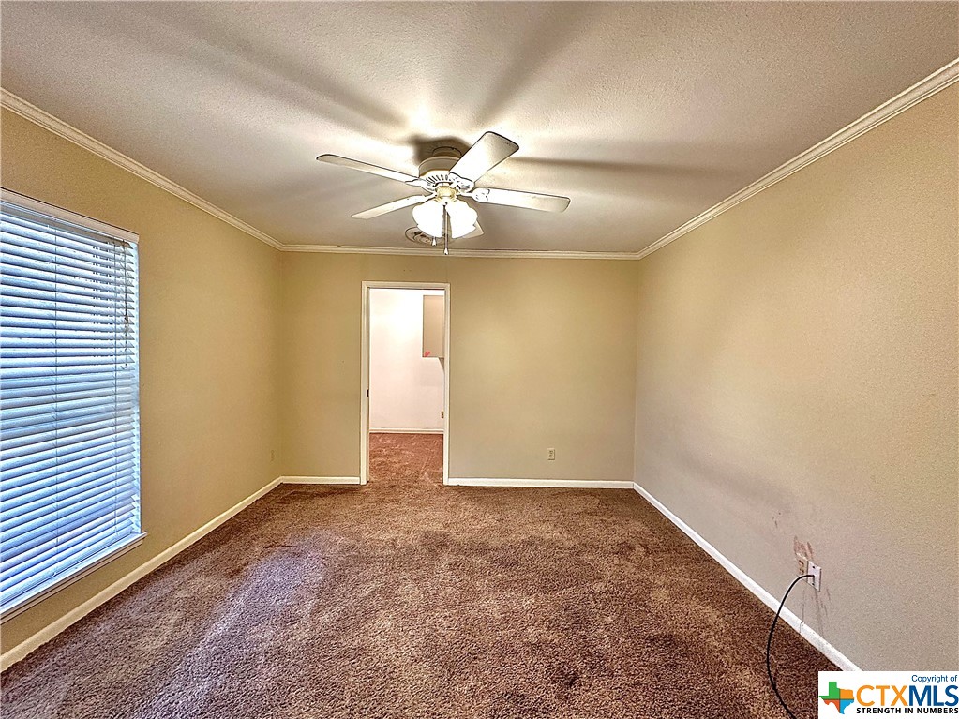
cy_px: 360
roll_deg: -1.1
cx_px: 480
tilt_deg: -1.4
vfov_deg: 85.7
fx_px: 388
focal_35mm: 14
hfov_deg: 102.1
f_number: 2.2
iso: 320
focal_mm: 2.22
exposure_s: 1/60
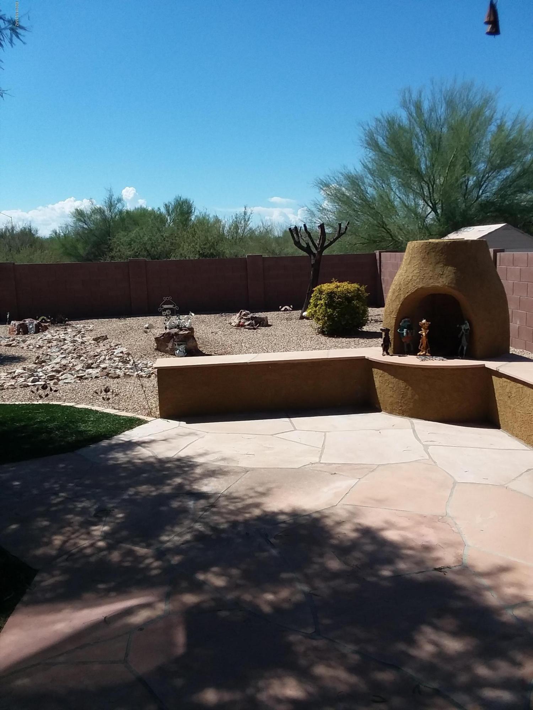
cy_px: 355
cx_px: 266
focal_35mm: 29
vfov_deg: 61.7
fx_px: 595
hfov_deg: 48.2
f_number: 1.9
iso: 40
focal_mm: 2.47
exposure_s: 1/1939
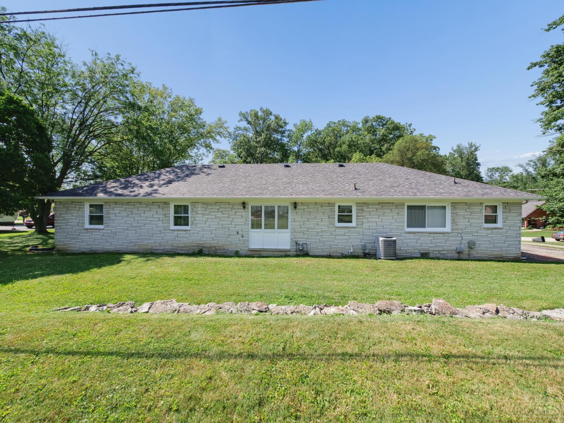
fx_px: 228
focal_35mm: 14
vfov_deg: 85.7
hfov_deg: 102.1
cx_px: 282
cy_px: 212
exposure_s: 1/250
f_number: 9
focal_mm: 7
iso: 200
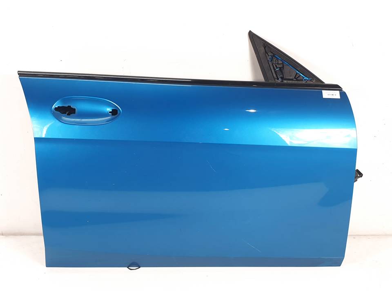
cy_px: 147
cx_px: 196
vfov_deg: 53.1
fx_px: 294
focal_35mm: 26
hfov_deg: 67.3
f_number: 2.4
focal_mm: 4.3
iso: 50
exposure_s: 1/50
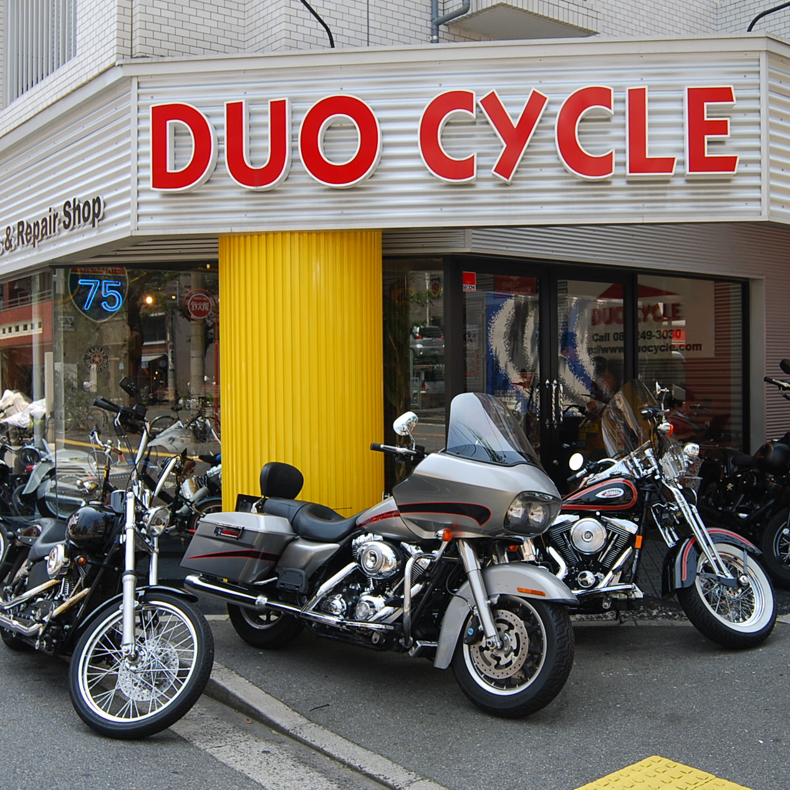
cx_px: 444
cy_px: 394
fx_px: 1007
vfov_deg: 42.8
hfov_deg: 42.8
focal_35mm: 39
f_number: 5.6
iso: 125
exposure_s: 1/125
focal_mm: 20
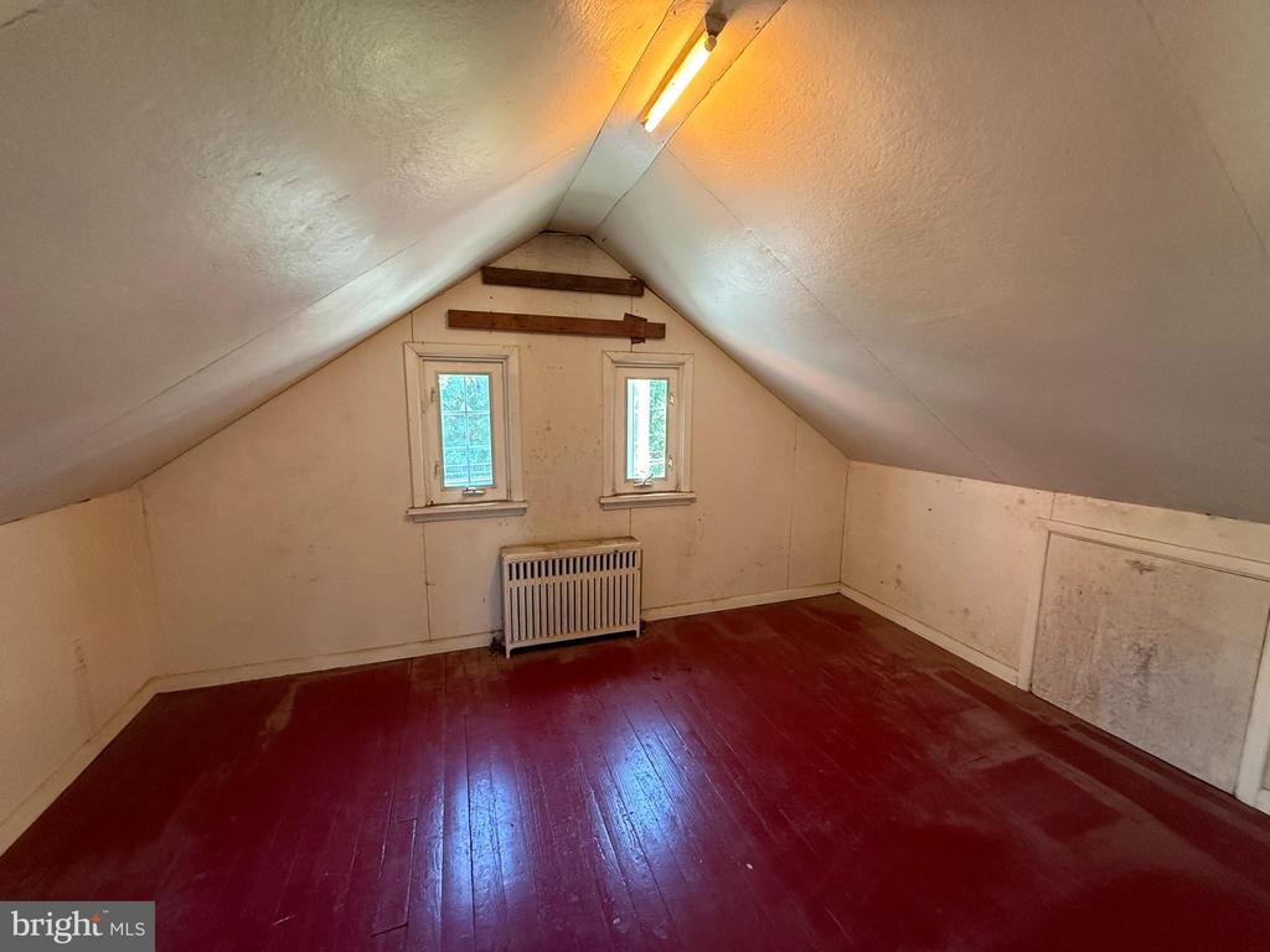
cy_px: 476
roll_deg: +0.8
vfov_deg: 85.7
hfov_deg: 102.1
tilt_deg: -7.7
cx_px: 635
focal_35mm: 14
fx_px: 514
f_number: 2.2
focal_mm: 2.22
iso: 640
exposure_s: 1/60
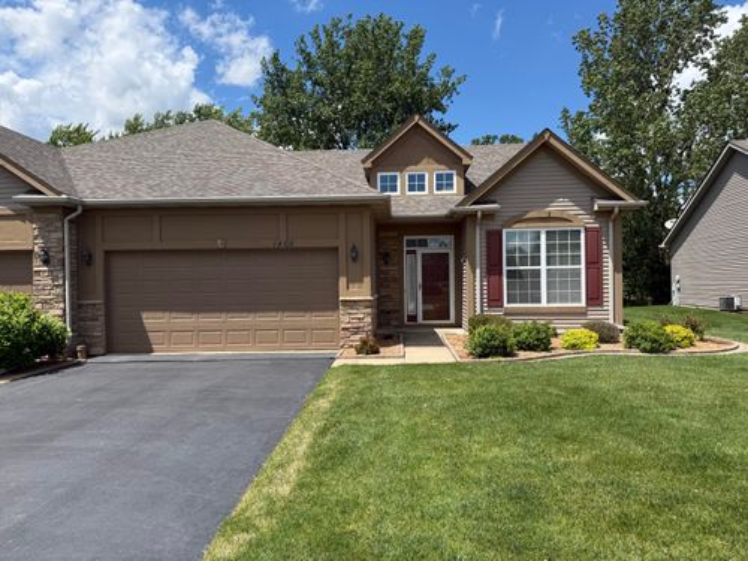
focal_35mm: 24
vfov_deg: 56.8
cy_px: 280
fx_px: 519
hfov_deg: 71.6
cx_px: 374
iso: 80
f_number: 1.78
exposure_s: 1/4167
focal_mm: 6.76
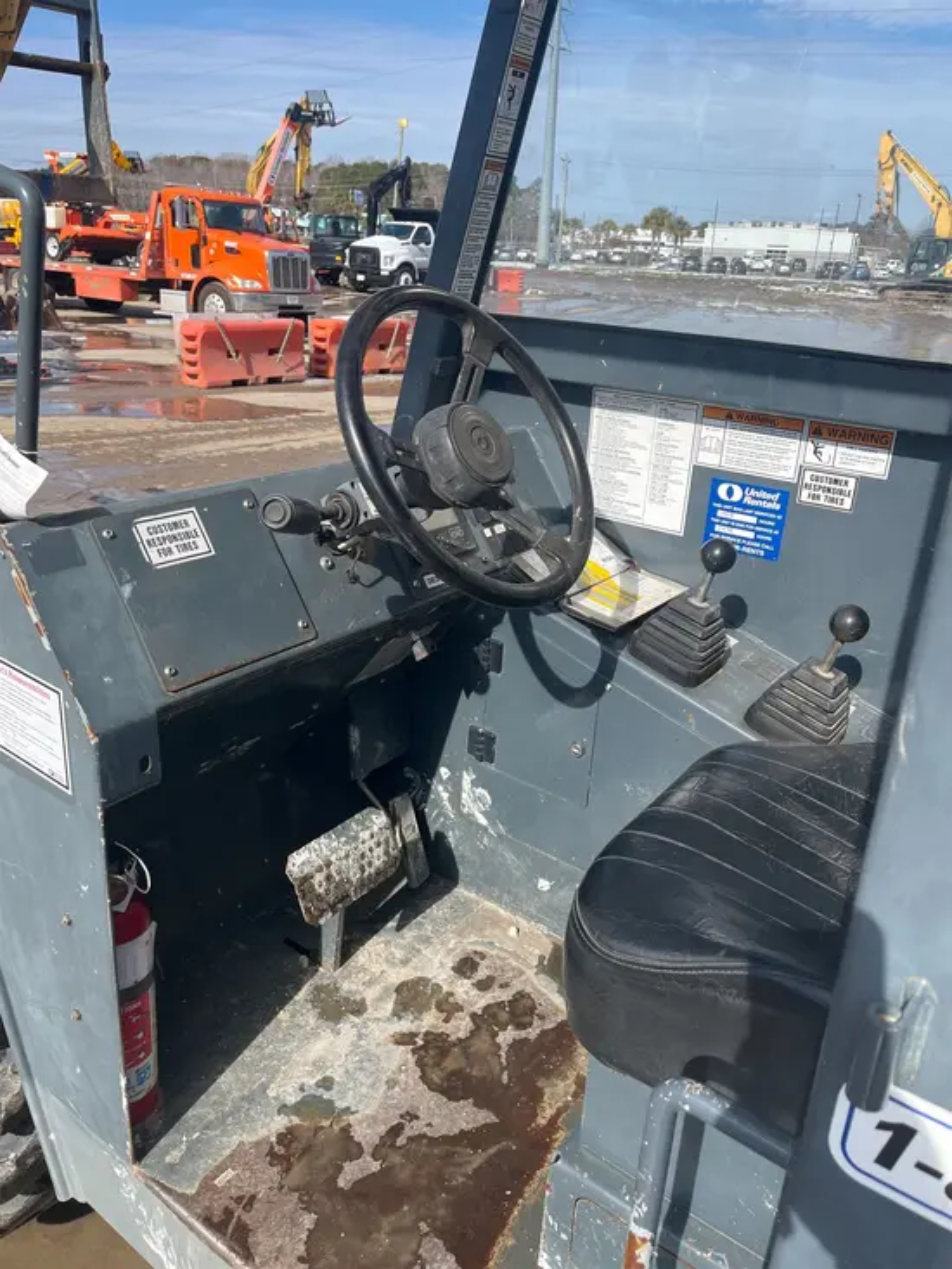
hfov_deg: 53.1
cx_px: 476
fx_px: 953
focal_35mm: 26
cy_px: 634
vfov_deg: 67.3
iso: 50
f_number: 1.6
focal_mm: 5.1
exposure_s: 1/2410
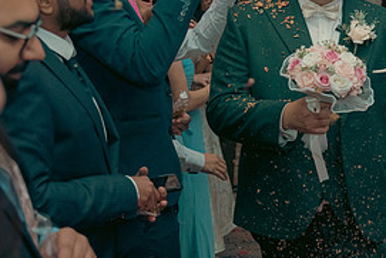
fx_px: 826
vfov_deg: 17.7
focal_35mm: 77
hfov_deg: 24.9
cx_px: 399
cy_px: 138
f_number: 3.5
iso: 2500
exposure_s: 1/160
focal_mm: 36
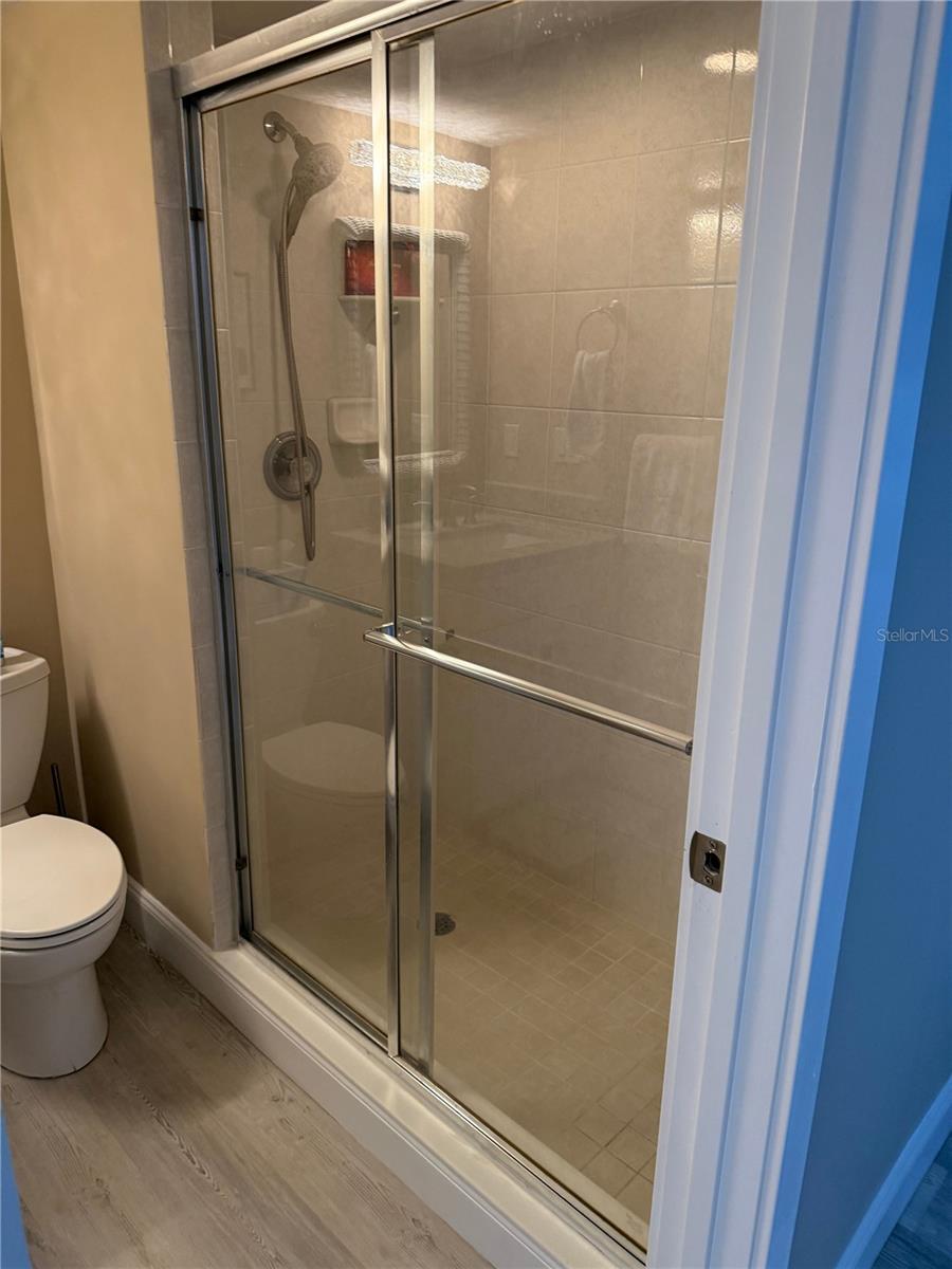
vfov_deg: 71.6
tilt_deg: -17.1
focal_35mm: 24
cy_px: 634
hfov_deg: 56.8
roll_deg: -1.1
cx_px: 476
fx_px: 880
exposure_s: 1/60
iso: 320
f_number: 1.78
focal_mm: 6.76
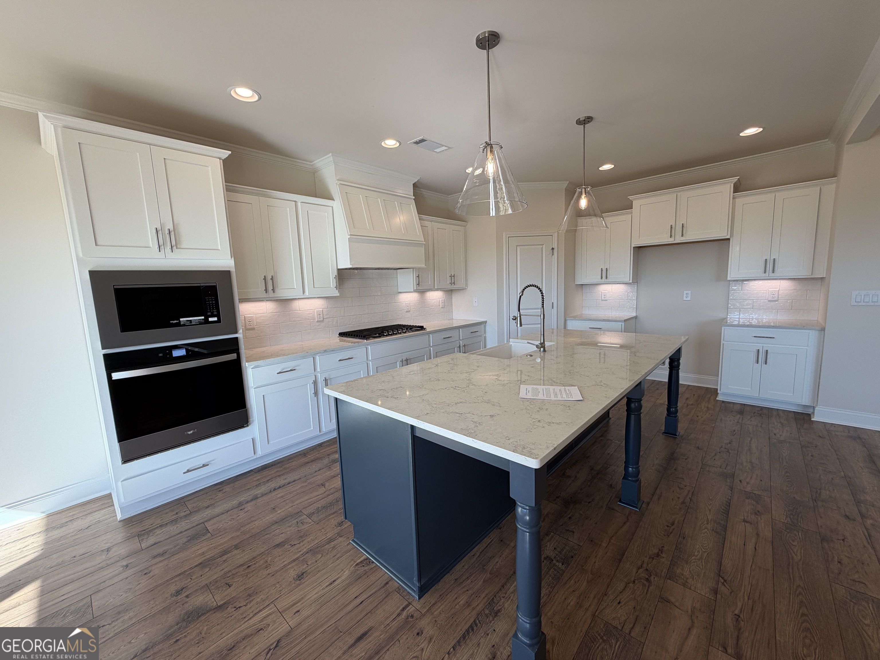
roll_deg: +2.6
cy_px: 330
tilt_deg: -7.3
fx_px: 356
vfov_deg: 85.7
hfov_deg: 102.1
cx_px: 440
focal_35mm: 14
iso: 40
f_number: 2.2
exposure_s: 1/120
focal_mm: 2.22
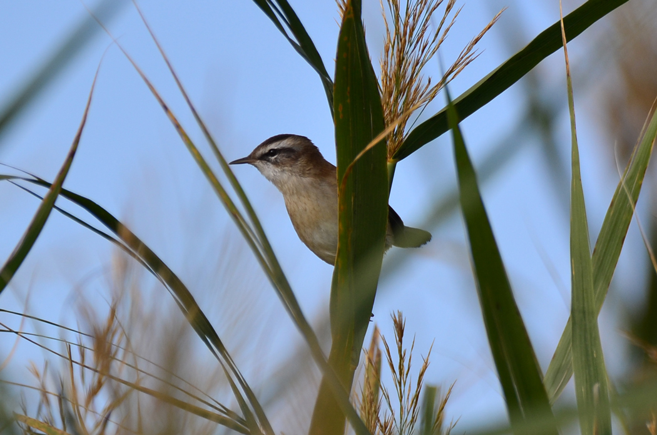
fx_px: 16388
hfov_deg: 2.3
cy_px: 218
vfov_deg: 1.5
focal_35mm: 900
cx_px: 328
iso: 200
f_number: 6.3
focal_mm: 600
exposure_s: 1/800
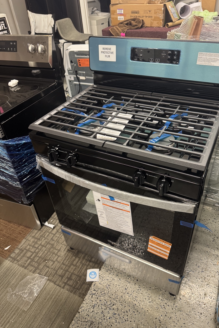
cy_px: 164
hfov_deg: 51.1
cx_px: 123
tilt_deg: -37.7
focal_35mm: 25
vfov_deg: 71.5
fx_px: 228
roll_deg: +2.1
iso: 250
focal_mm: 6.76
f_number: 1.78
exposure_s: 1/60
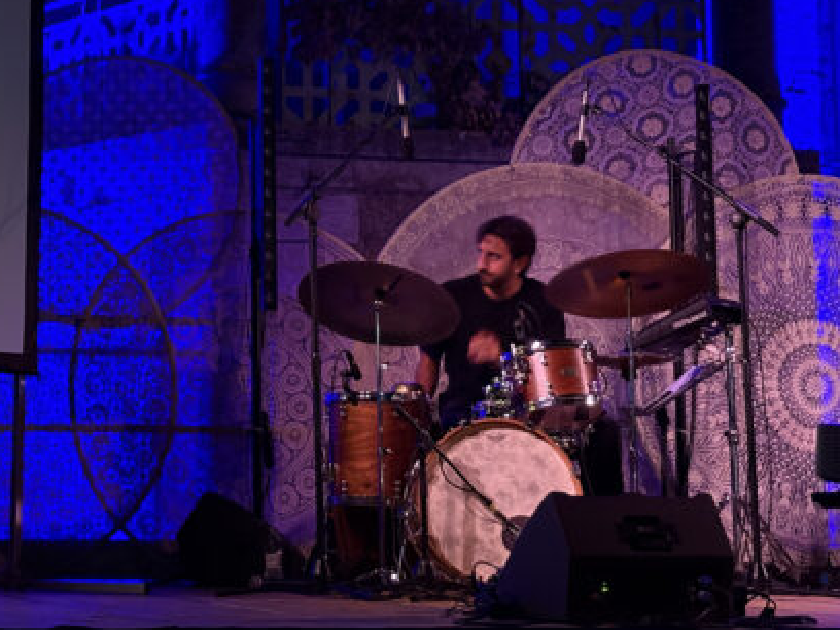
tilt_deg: +10.6
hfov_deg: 19.7
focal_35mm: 98
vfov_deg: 15.0
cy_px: 84
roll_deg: +0.0
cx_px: 119
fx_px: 2378
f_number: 1.6
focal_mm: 5.96
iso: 400
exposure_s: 1/20
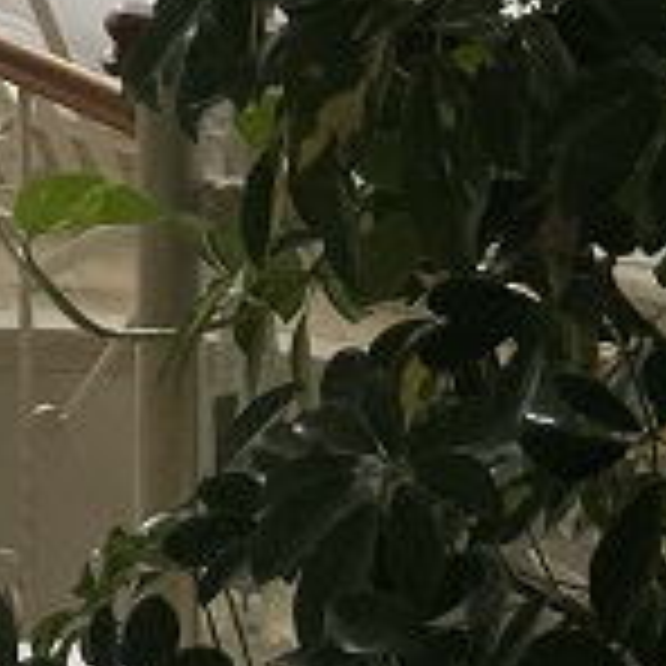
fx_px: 3047
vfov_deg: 11.1
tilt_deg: -0.9
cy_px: -749
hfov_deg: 10.5
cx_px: -986
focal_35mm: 140
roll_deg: -0.3
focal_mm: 4.2
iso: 80
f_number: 1.6
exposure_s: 1/121
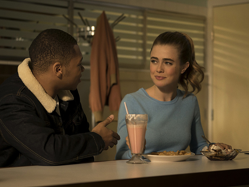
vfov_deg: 15.3
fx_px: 698
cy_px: 94
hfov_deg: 20.2
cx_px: 114
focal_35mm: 97
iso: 2000
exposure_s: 1/200
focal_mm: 89
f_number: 4
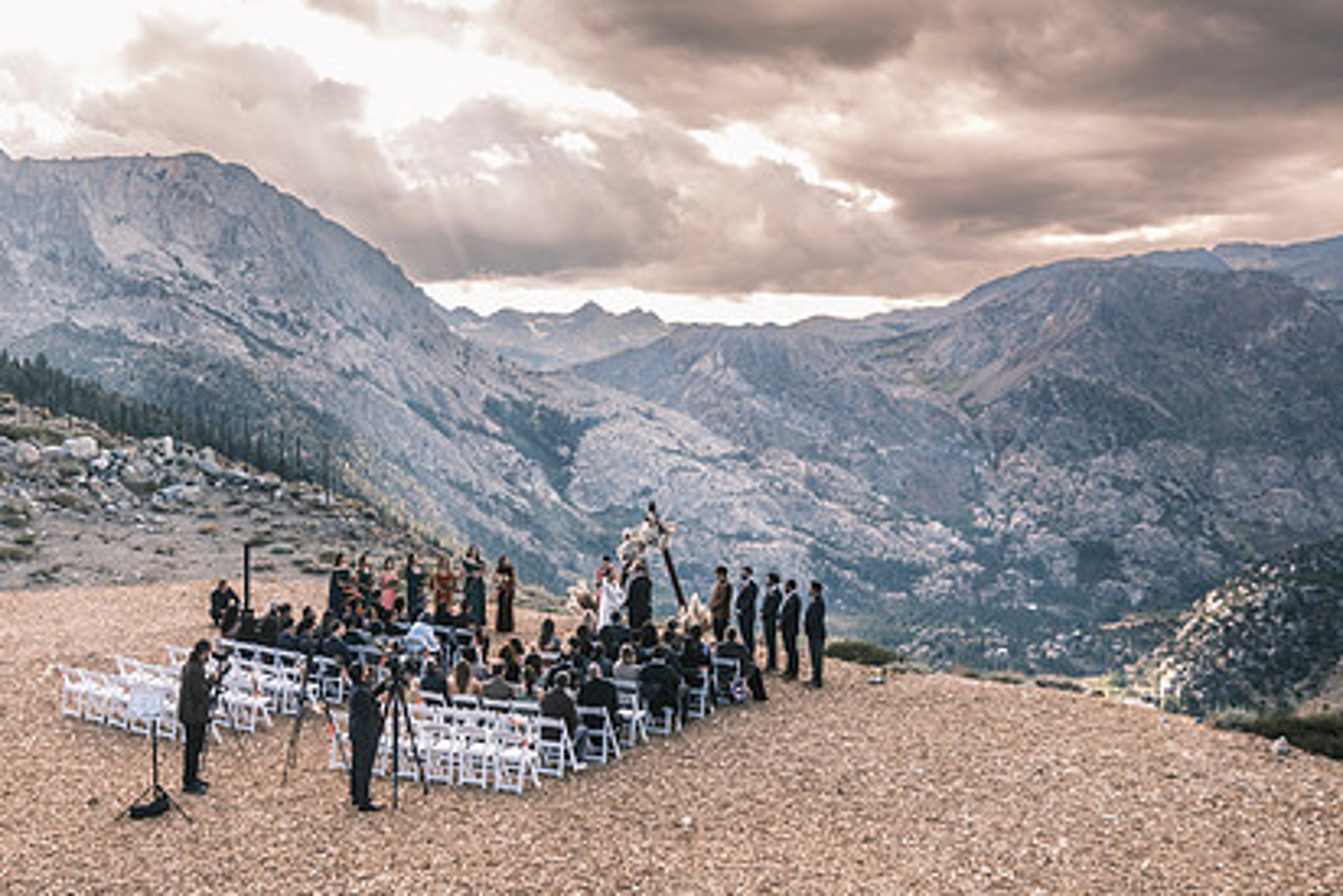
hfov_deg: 50.3
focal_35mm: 38
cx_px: 535
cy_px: 451
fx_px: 1418
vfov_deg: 35.1
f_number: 1.4
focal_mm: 18
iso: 400
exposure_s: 1/4400
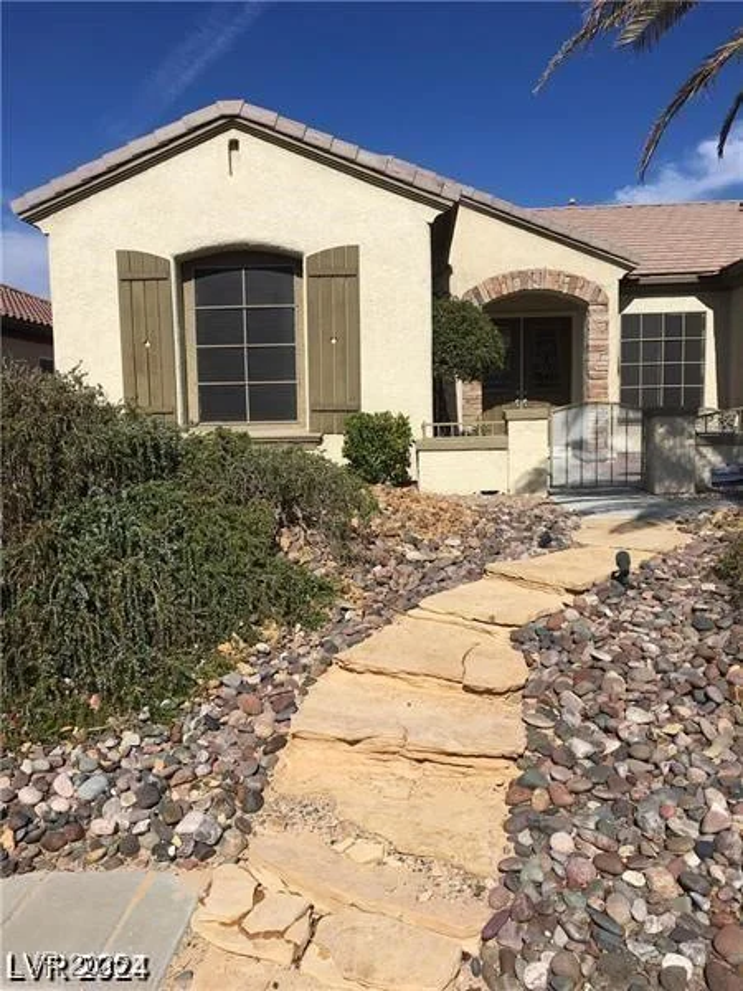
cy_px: 496
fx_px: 830
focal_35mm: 29
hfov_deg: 48.2
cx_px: 372
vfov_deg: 61.7
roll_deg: +2.0
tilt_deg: -5.2
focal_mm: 4.15
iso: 25
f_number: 2.2
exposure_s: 1/3344
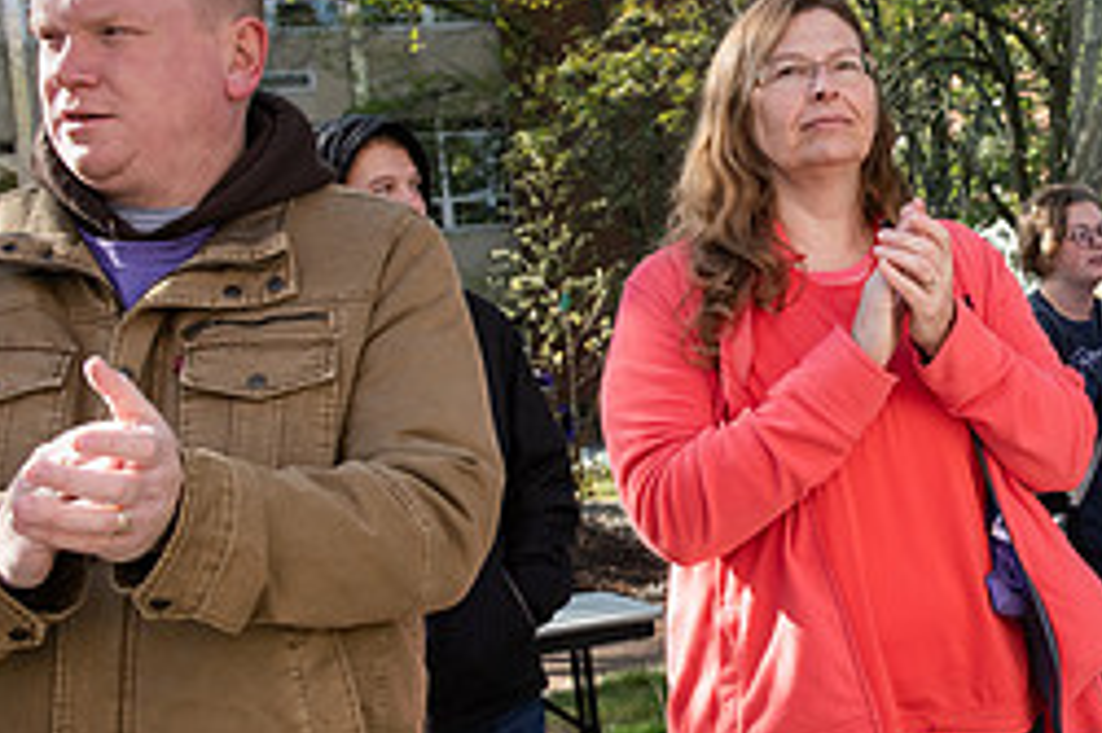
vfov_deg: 20.3
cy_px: 366
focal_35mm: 67
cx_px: 940
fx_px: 2050
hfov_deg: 29.2
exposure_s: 1/500
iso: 400
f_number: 5.6
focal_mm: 29
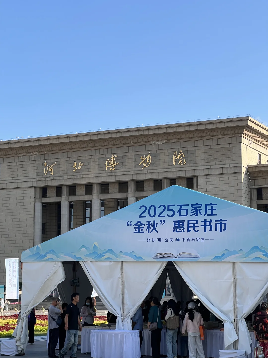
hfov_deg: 19.1
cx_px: 134
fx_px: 795
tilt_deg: +9.2
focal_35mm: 77
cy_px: 179
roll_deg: -2.1
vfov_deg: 25.3
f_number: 2.8
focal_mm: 9
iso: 32
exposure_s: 1/544
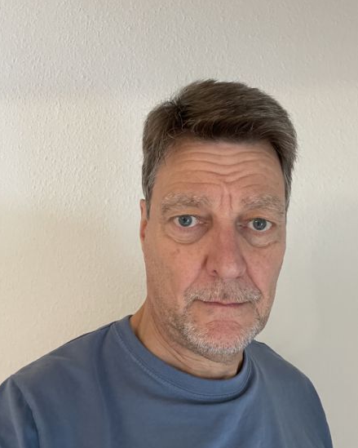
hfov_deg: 45.8
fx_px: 424
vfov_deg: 55.7
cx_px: 175
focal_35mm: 32
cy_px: 227
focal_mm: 2.71
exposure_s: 1/33
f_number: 2.2
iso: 320
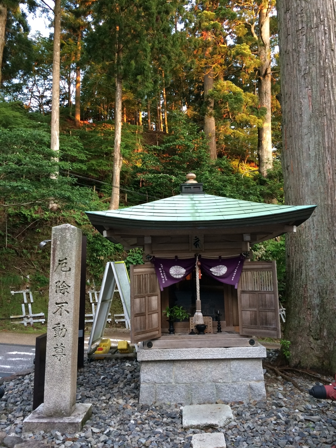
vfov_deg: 61.7
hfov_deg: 48.2
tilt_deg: +5.1
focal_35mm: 29
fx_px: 375
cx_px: 168
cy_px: 224
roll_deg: +1.7
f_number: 2.2
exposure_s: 1/30
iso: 100
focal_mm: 4.15
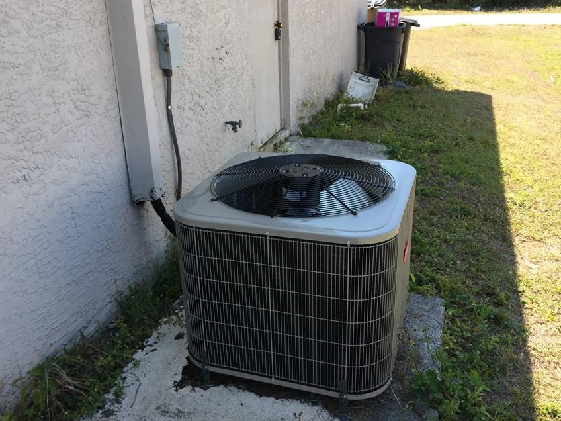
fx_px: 567
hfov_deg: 52.5
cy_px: 226
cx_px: 251
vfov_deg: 40.7
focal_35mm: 35
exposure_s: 1/408
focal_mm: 4.15
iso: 32
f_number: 2.2
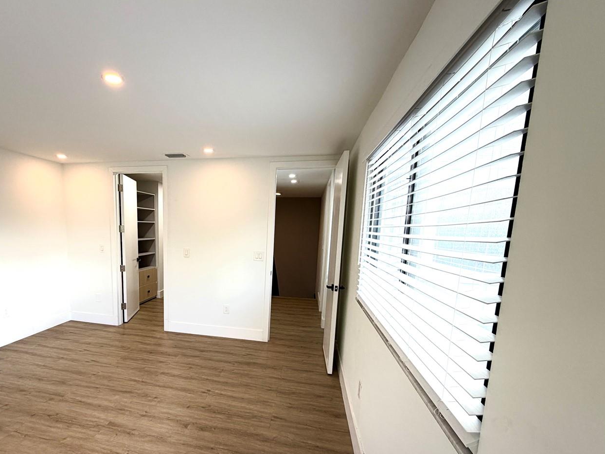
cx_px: 230
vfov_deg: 70.8
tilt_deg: -8.8
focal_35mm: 18
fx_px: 315
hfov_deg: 86.2
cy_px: 275
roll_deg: -1.5
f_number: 2.2
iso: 64
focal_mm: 2.22
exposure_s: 1/120
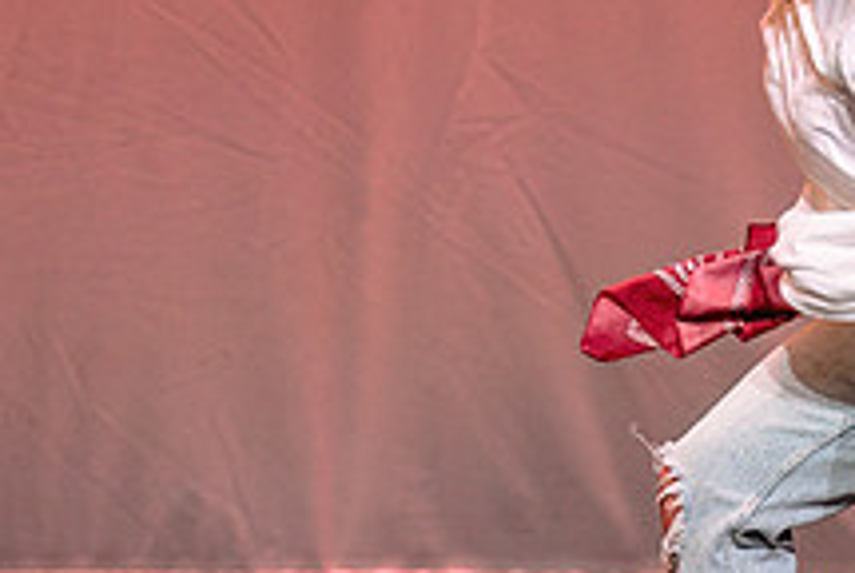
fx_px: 17789
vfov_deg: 1.8
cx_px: 708
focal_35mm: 748
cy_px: -104
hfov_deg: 2.8
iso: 1250
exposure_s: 1/500
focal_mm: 180
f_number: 2.8
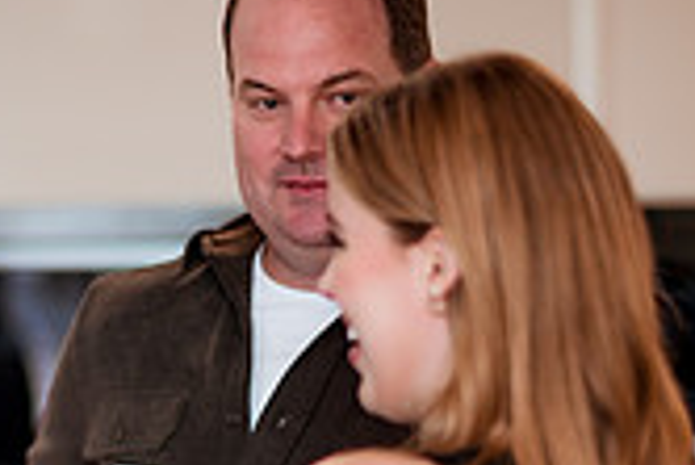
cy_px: 538
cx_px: -44
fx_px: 4251
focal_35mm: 220
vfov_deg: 6.2
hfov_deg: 9.3
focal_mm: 58
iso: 100
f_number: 1.4
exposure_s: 1/250
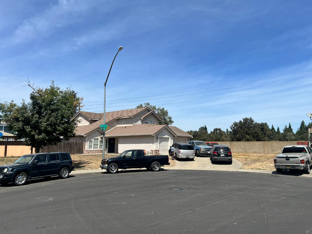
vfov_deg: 53.1
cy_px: 117
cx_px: 156
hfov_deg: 67.3
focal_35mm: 26
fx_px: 234
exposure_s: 1/5587
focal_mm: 5.7
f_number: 1.5
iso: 50
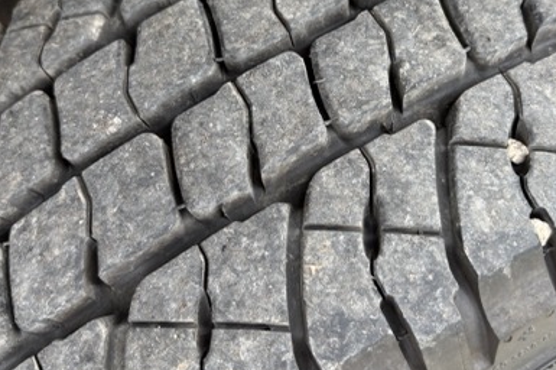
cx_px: 318
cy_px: 133
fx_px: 694
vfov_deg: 29.7
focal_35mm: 45
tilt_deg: -56.6
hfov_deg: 43.5
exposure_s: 1/121
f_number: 1.6
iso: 64
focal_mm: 5.96
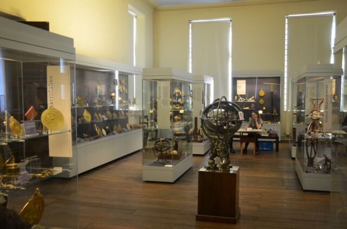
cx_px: 174
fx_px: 375
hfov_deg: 49.7
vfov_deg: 34.0
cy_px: 114
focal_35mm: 39
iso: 800
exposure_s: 1/20
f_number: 5
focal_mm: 26
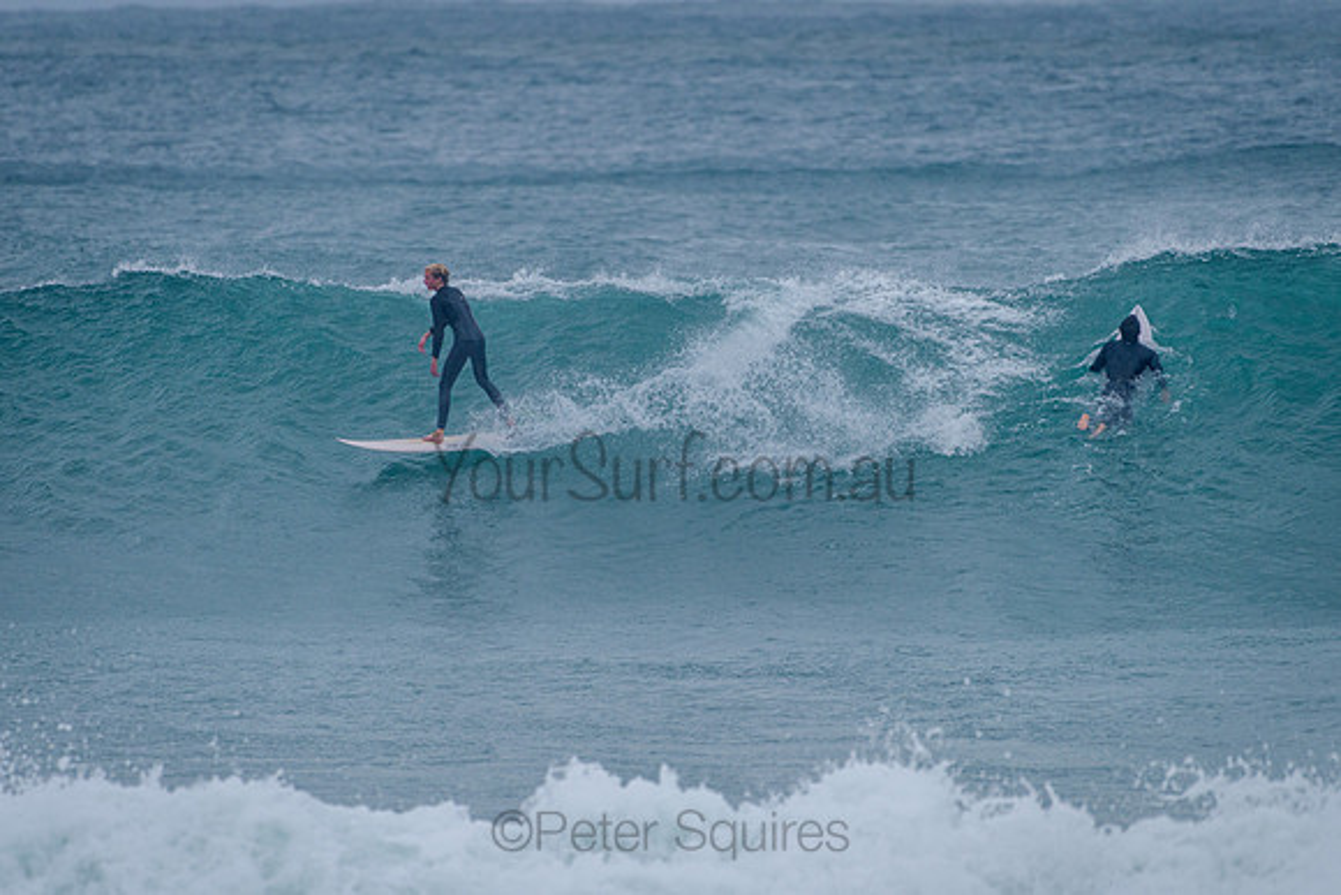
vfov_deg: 2.2
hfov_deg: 3.4
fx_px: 22821
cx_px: 670
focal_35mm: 613
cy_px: 448
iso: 560
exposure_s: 1/2000
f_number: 5.6
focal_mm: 500
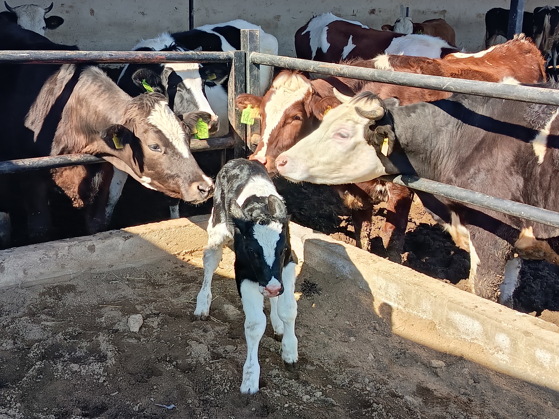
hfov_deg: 41.2
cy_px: 210
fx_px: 743
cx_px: 280
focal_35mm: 46
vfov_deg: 31.5
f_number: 1.7
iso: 50
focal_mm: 5.27
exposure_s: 1/245
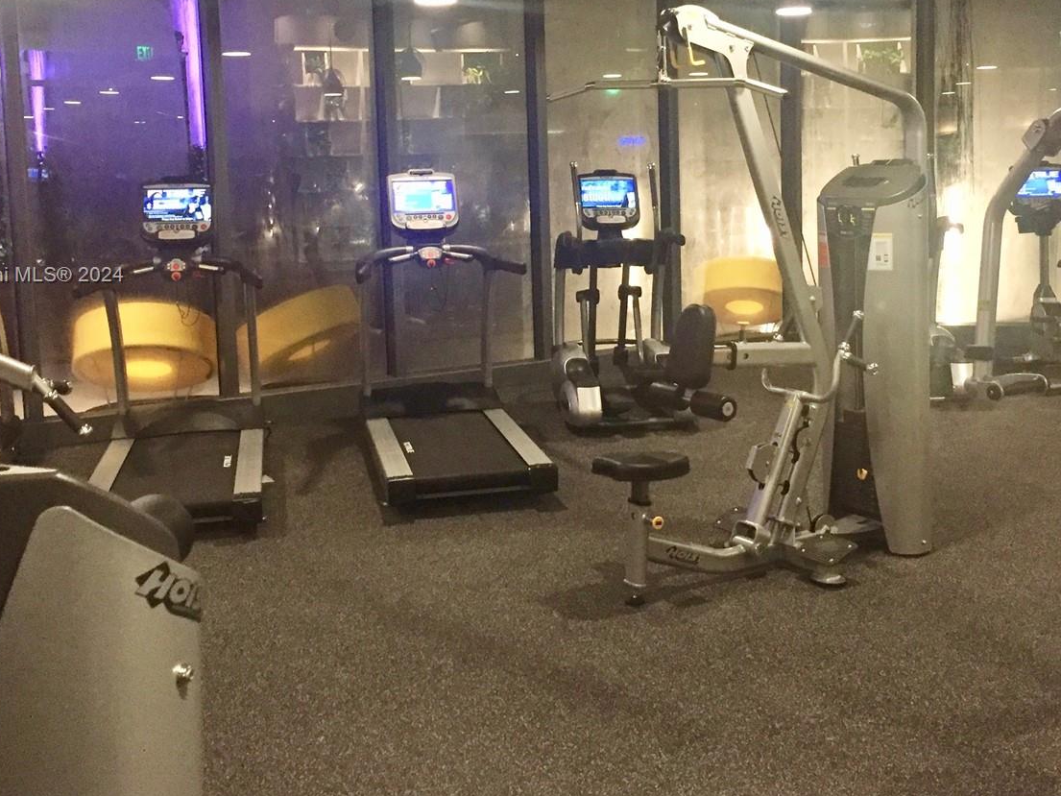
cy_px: 277
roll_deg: +0.4
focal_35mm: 42
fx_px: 1287
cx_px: 585
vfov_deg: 34.1
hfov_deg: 44.7
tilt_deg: -3.2
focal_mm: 4.15
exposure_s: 1/15
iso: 320
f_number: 2.2
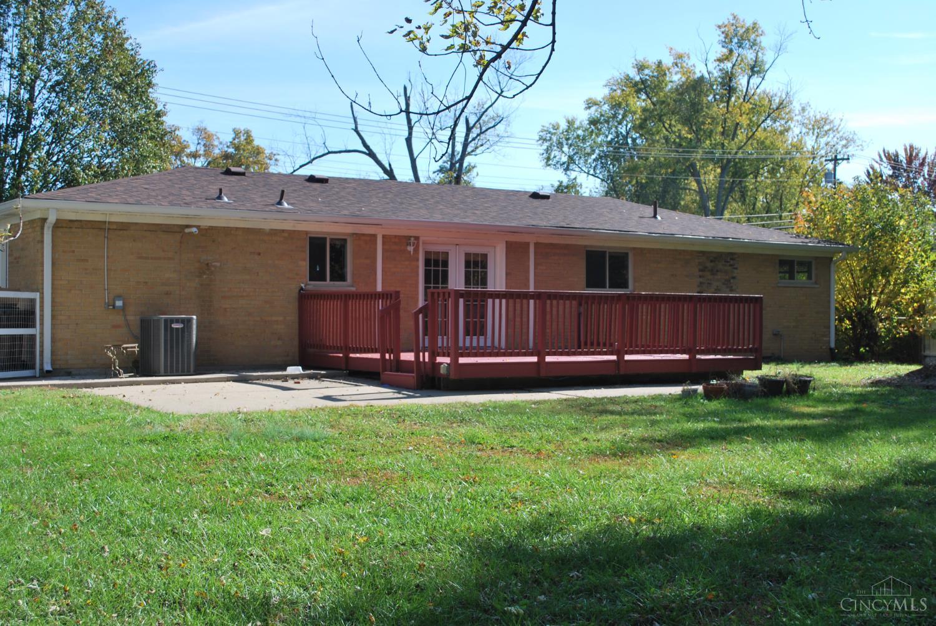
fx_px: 1171
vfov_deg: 29.9
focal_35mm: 45
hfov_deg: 43.6
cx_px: 468
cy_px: 313
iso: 100
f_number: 7.1
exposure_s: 1/200
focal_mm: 30
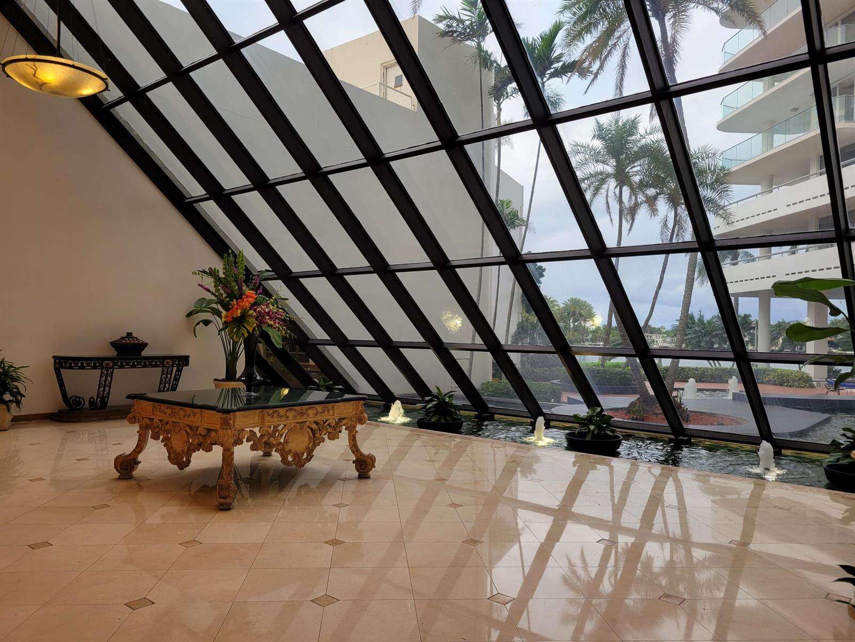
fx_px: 642
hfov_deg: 67.3
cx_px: 428
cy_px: 321
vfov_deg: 53.1
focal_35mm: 26
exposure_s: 1/196
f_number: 1.8
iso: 40
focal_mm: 5.4
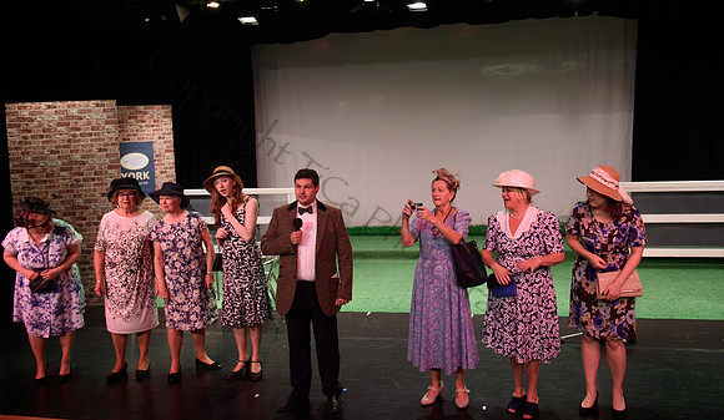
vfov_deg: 33.4
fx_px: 698
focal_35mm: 36
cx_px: 393
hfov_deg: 54.8
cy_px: 159
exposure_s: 1/80
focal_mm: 32
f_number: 4.5
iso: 800
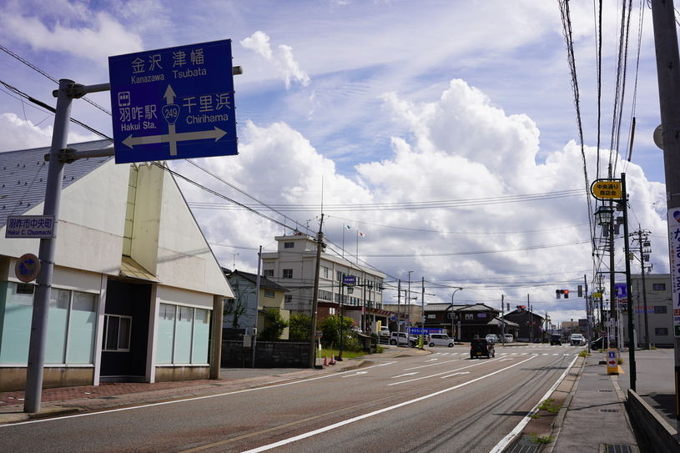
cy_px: 226
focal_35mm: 35
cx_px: 340
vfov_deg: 37.8
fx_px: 661
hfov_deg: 54.4
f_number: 5
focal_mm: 35
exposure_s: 1/1600
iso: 100
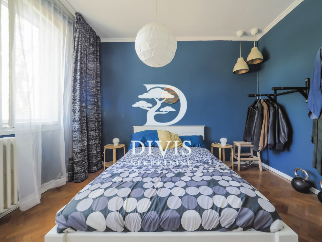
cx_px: 161
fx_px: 130
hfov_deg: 102.1
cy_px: 121
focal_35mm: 14
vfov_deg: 85.7
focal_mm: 7
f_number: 4
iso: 200
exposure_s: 1/3.33
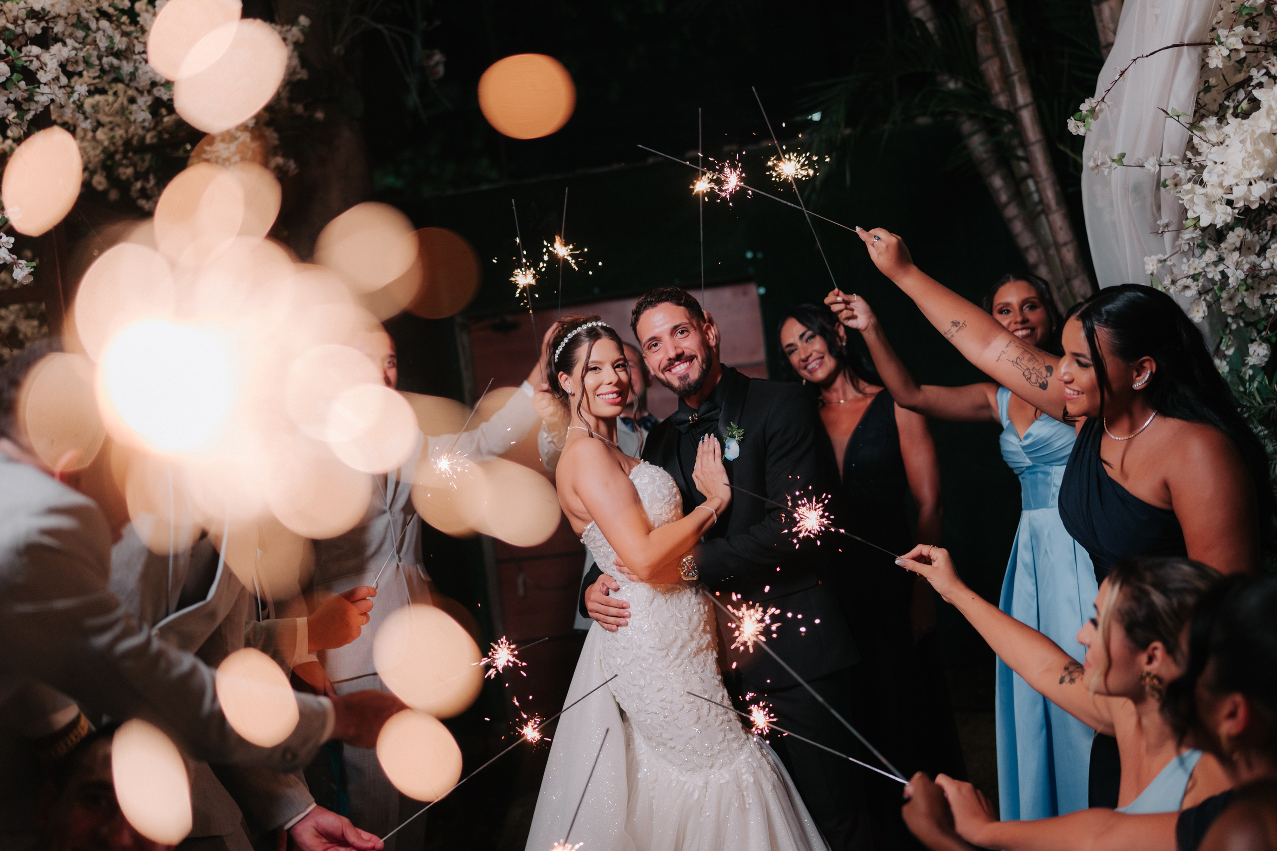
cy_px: 426
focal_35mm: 35
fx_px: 1242
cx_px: 638
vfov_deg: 37.9
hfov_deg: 54.4
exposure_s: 1/250
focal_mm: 35
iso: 500
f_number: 1.6
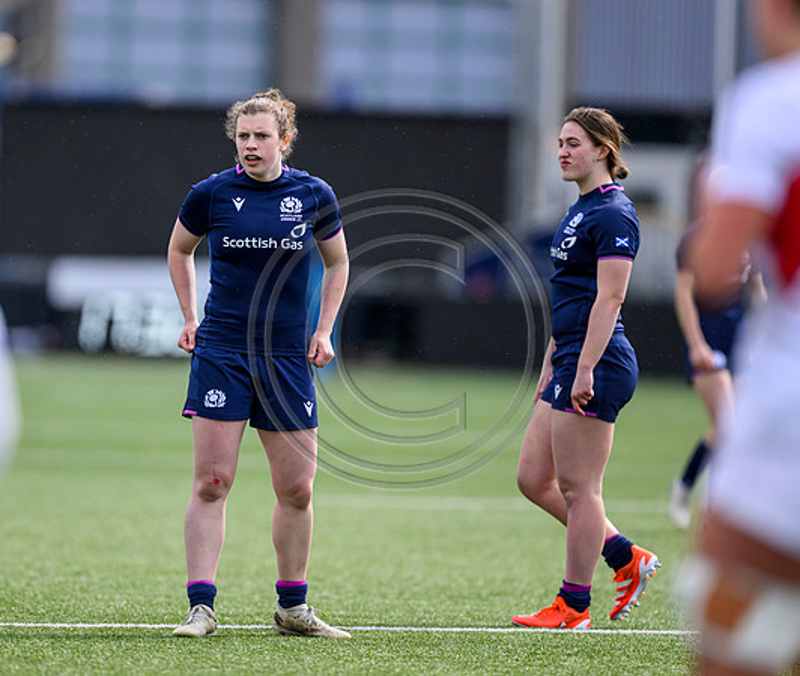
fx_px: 12307
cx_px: 309
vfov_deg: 3.1
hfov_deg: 3.7
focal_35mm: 508
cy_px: 307
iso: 500
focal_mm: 400
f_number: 3.2
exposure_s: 1/4000
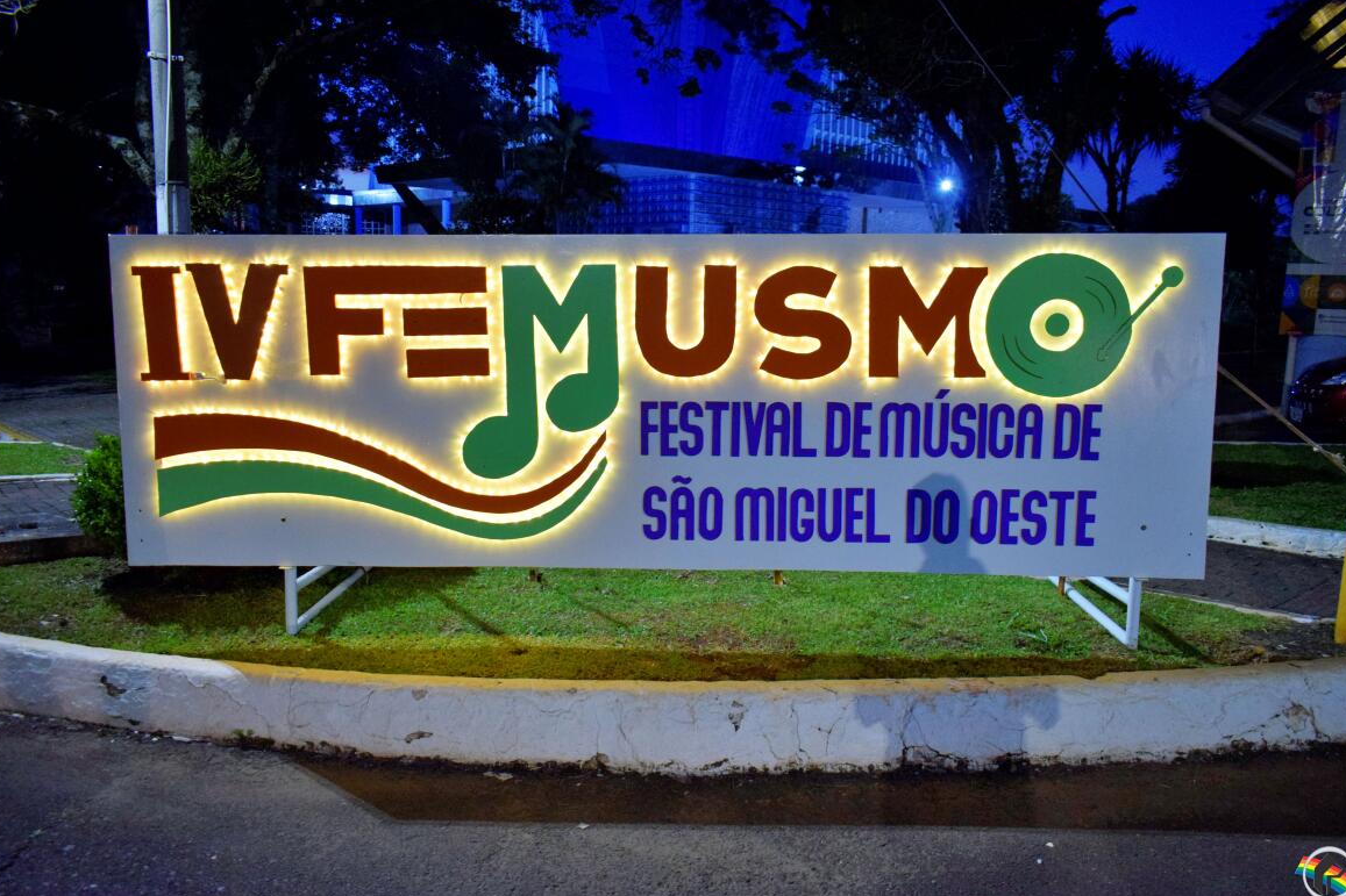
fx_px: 1047
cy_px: 454
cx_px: 681
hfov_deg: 65.5
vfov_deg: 46.4
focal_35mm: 28
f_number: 3.5
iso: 2000
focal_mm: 18
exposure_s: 1/60
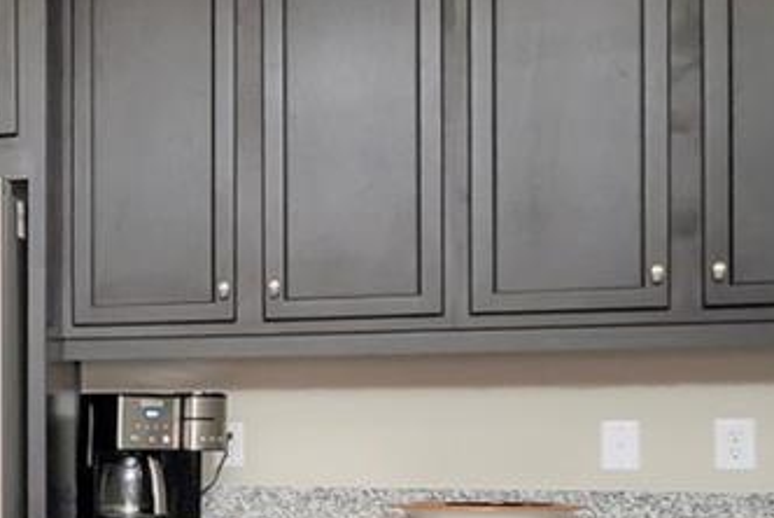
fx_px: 1709
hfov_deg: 17.2
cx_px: -839
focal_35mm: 79
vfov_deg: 16.9
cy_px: 485
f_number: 8
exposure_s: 1/40
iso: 1000
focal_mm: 11
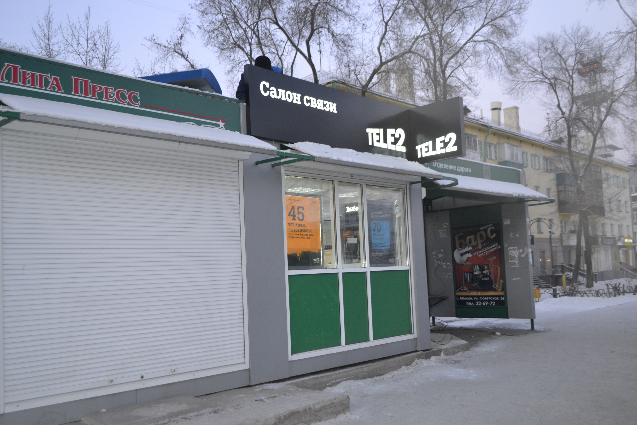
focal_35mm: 33
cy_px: 212
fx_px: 584
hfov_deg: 57.2
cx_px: 318
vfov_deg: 40.0
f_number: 4
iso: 800
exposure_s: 1/60
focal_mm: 22
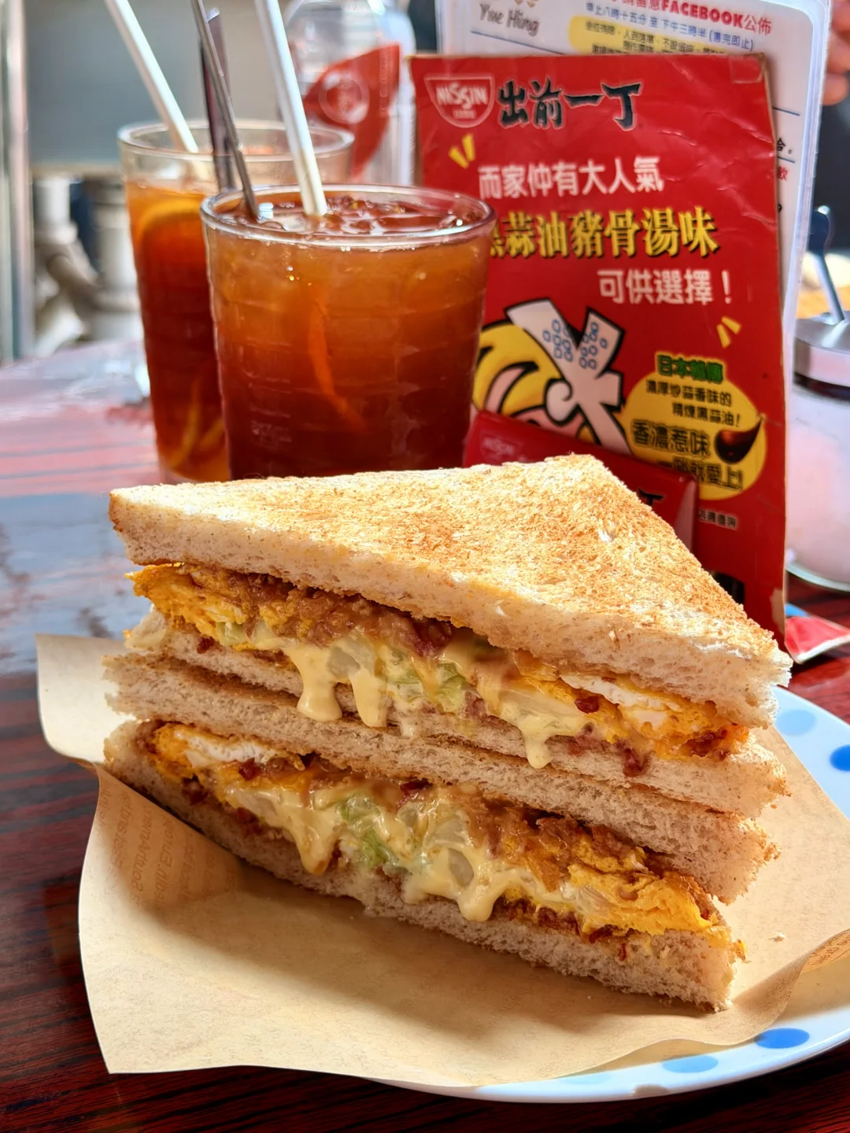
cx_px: 425
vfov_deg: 39.7
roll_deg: +0.5
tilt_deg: -21.0
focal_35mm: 48
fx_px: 1572
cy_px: 566
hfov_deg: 30.3
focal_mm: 6.76
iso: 125
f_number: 1.78
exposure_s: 1/60
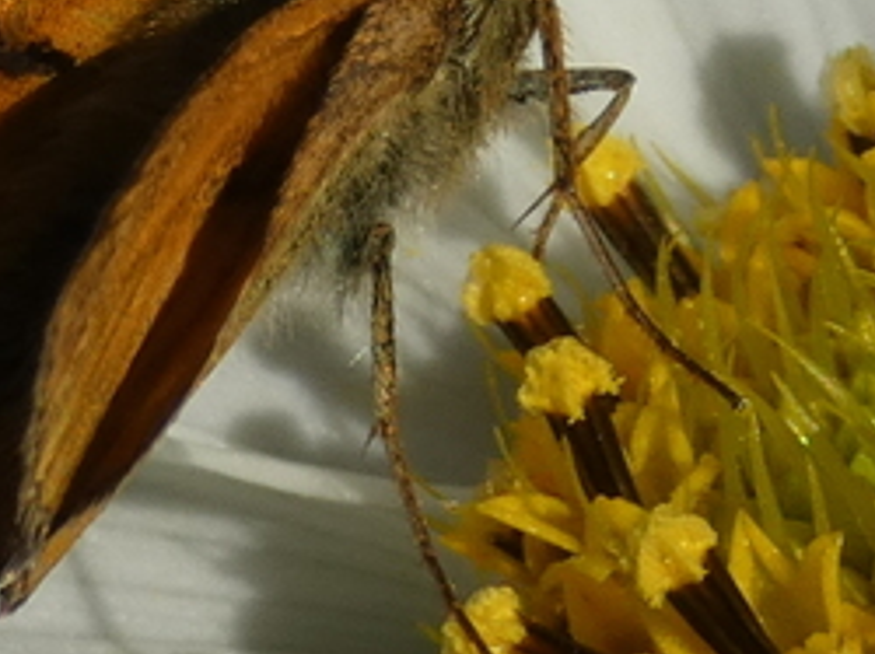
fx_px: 12425
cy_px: 154
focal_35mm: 492
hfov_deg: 4.0
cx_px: 478
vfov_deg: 3.0
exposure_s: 1/320
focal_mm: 25.8
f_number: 5.3
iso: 80
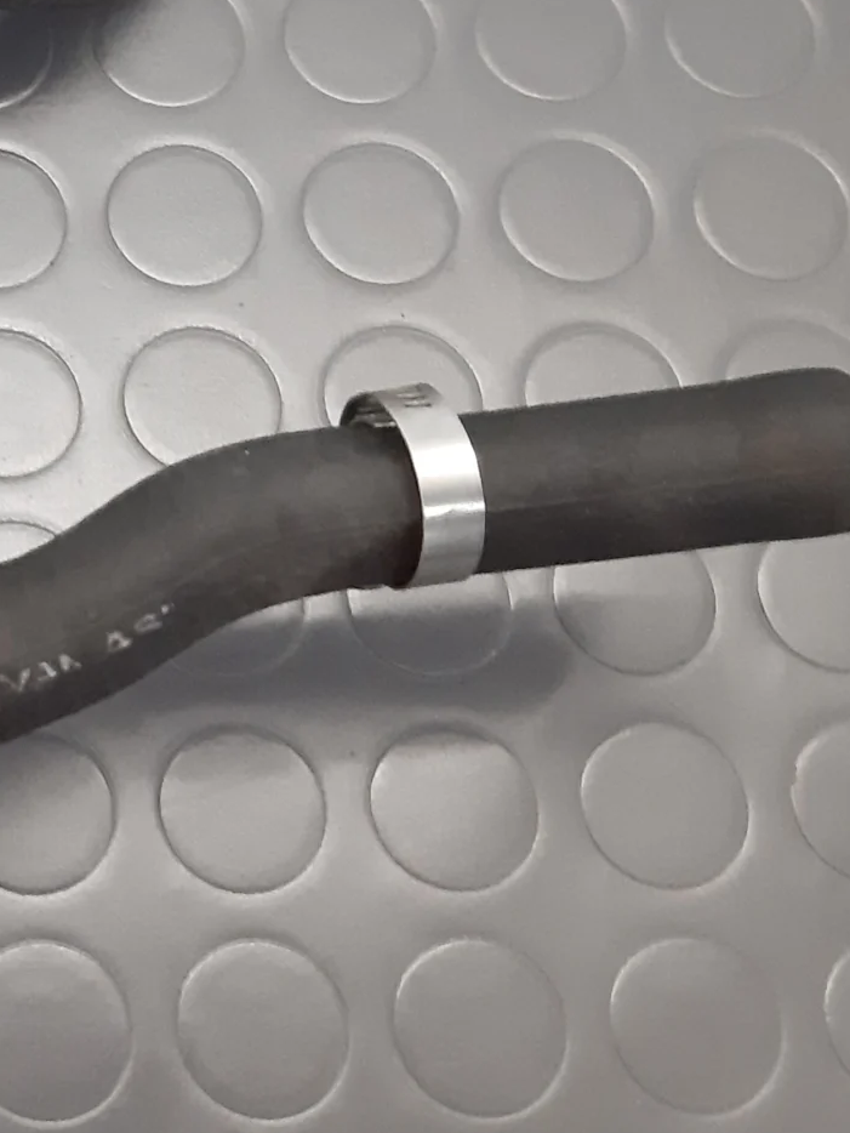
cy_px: 200
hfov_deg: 17.9
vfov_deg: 25.8
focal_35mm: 74
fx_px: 2422
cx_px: -400
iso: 400
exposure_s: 1/50
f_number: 1.7
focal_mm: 3.93
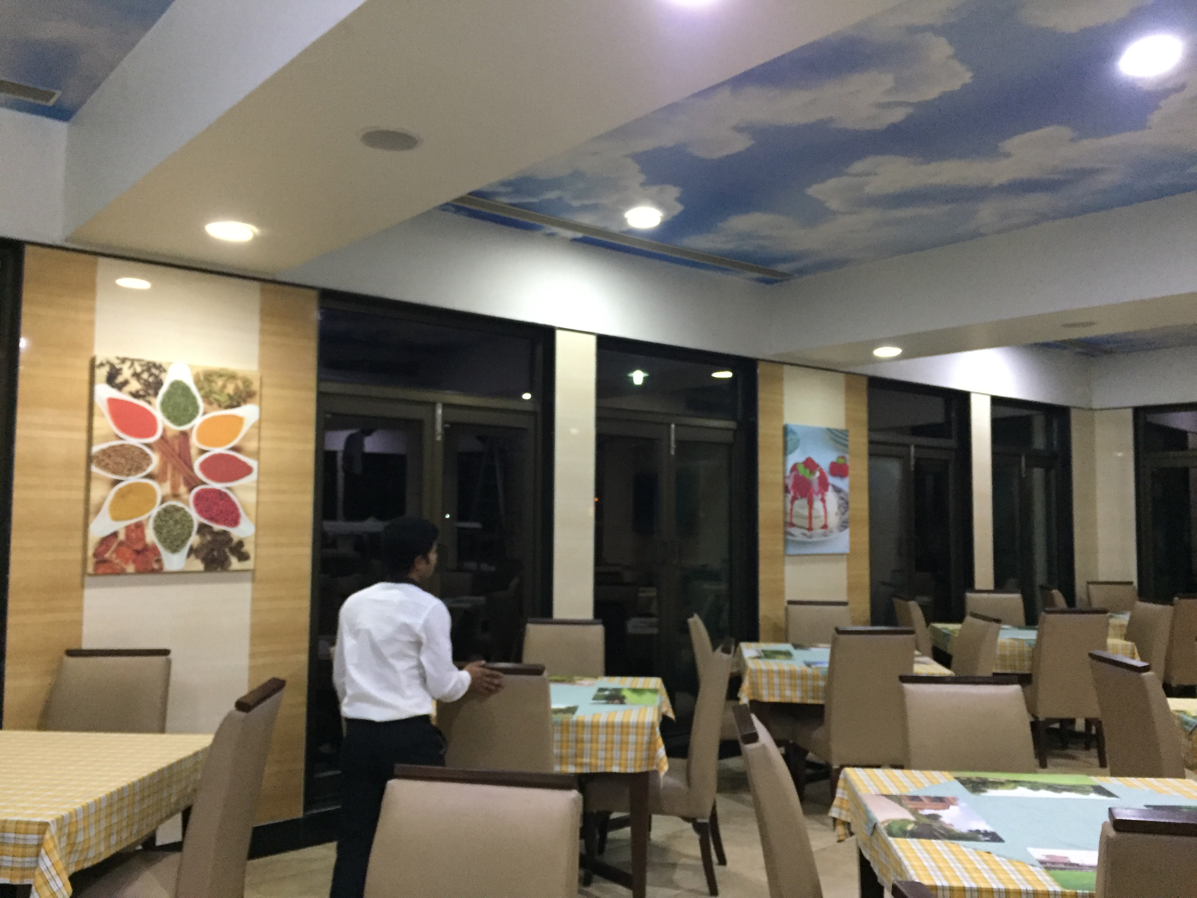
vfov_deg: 48.2
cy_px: 449
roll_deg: -1.4
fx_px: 1003
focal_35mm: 29
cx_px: 598
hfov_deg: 61.7
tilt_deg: +2.6
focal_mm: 4.15
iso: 250
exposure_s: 1/25
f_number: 2.2
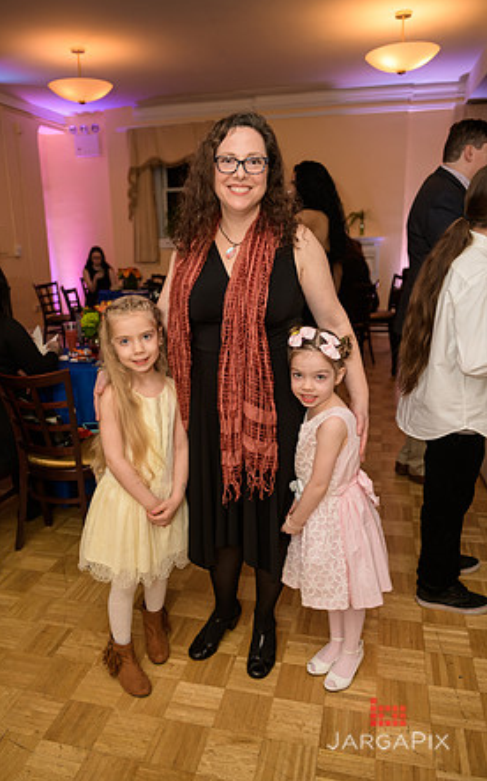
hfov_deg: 46.0
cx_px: 229
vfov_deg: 68.4
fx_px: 574
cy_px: 390
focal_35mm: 27
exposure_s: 1/125
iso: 800
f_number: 3.2
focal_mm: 26
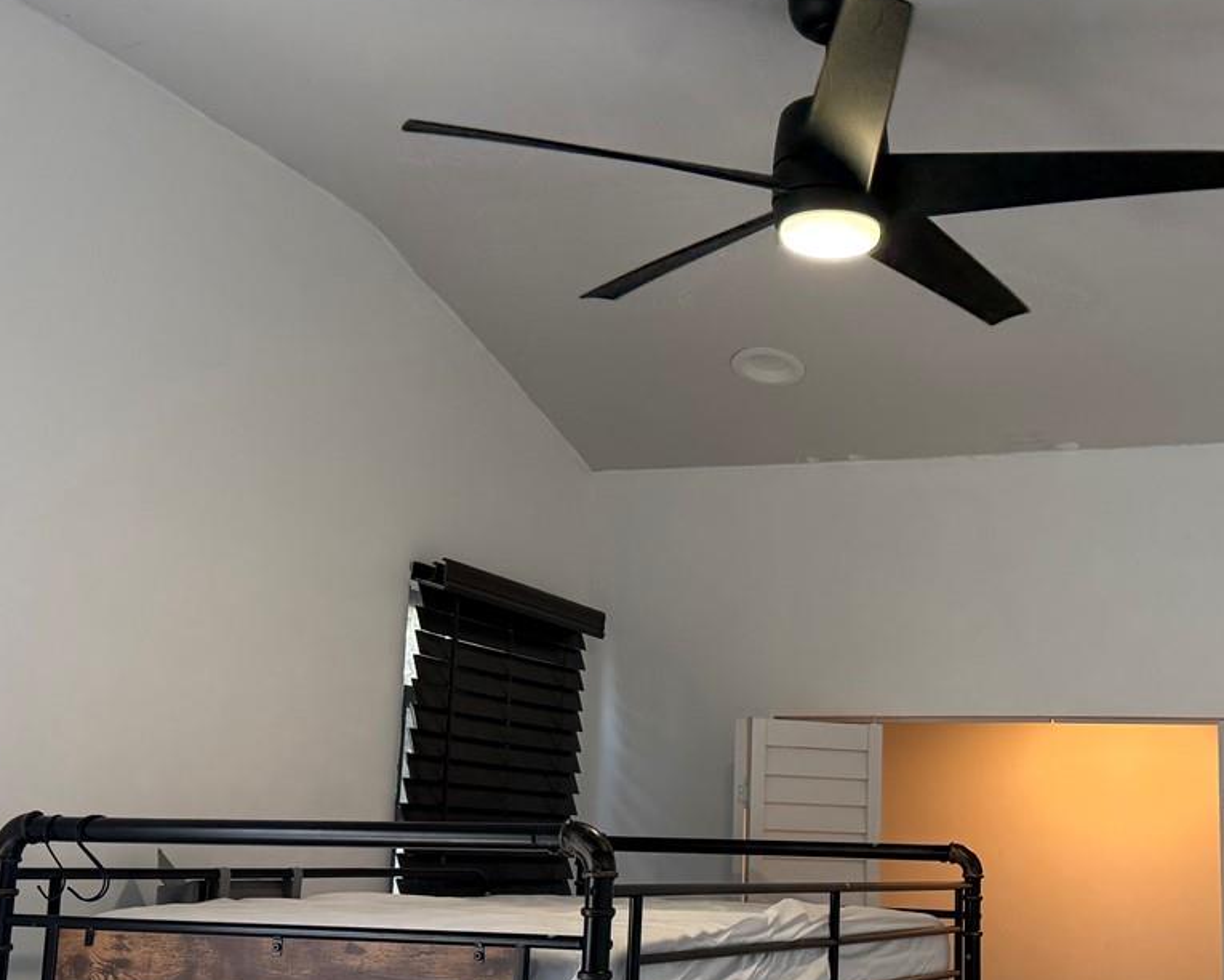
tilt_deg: +9.0
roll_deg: -1.5
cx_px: 768
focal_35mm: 49
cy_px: 552
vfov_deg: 30.8
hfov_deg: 37.8
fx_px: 1775
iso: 200
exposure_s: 1/170
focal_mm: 6.76
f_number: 1.78
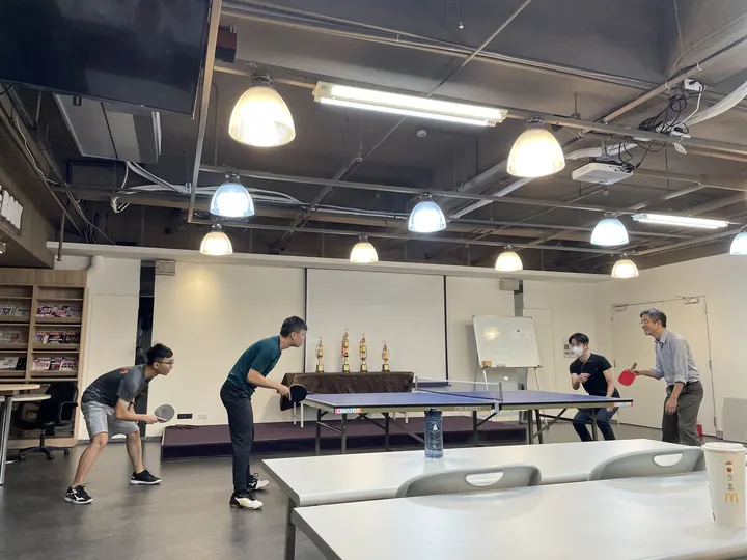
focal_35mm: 26
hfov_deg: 67.3
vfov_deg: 53.1
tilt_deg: +7.5
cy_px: 280
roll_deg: +0.1
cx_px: 374
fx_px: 561
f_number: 1.6
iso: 80
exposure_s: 1/120
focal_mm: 4.2
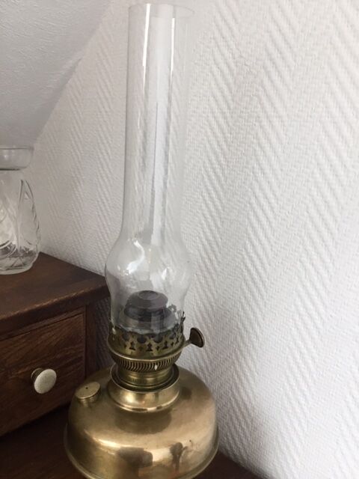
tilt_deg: -16.3
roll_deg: -1.4
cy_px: 240
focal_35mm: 31
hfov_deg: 45.4
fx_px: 429
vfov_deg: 58.4
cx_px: 180
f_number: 2.4
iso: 50
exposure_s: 1/33
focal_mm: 3.3
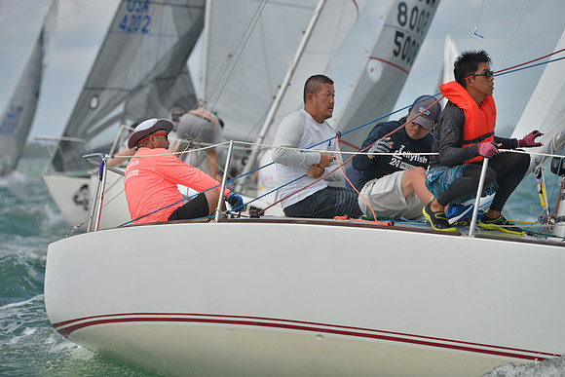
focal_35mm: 280
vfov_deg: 4.9
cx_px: 282
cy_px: 188
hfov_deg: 7.4
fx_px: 4395
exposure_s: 1/1250
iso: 280
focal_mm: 280
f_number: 7.1
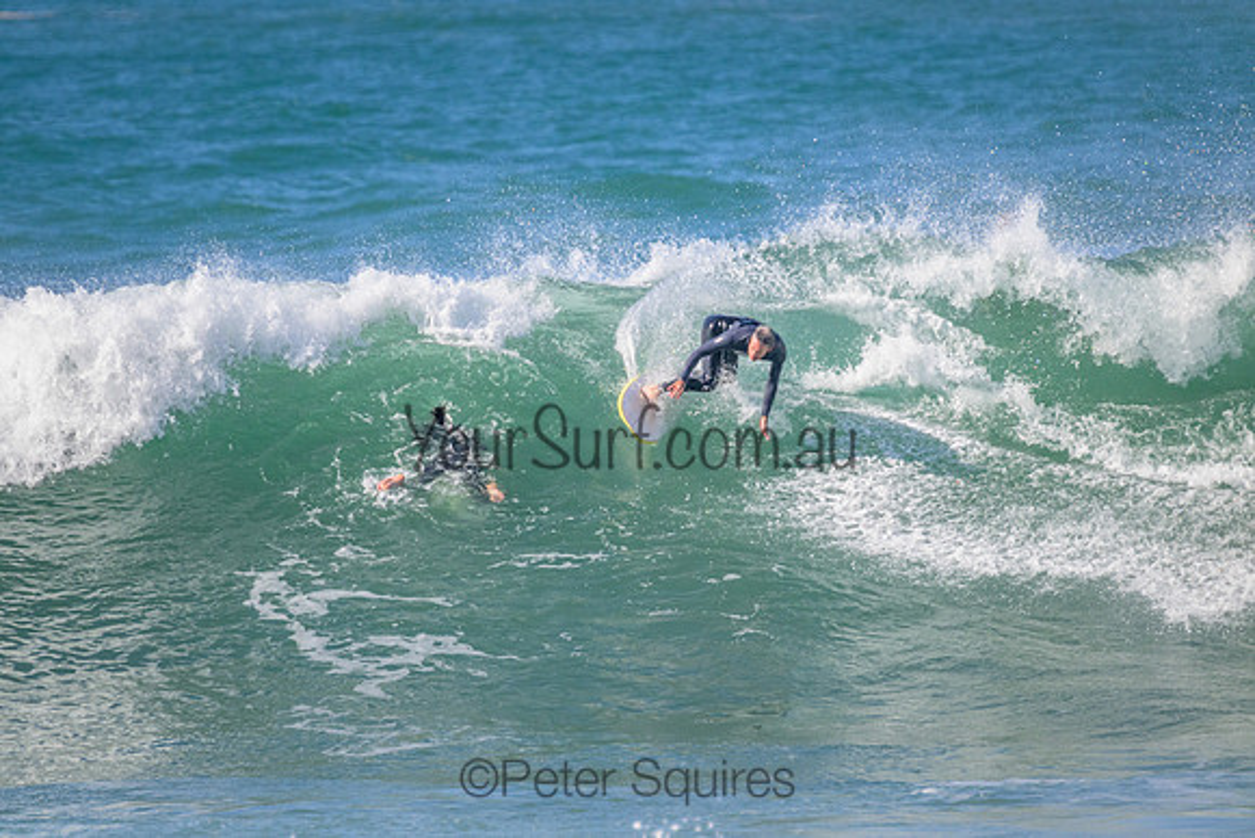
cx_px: 628
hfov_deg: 2.6
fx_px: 27894
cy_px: 419
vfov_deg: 1.7
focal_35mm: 800
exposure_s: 1/2000
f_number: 11
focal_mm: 800
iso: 1800
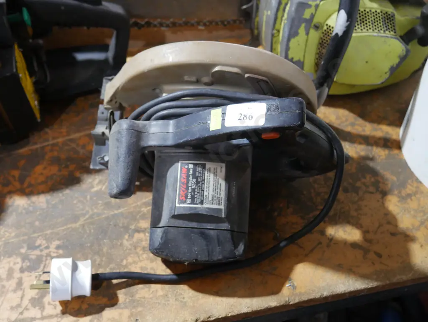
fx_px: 421
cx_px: 214
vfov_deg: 41.8
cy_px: 161
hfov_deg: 53.9
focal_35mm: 34
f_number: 4
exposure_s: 1/60
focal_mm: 17
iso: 2000
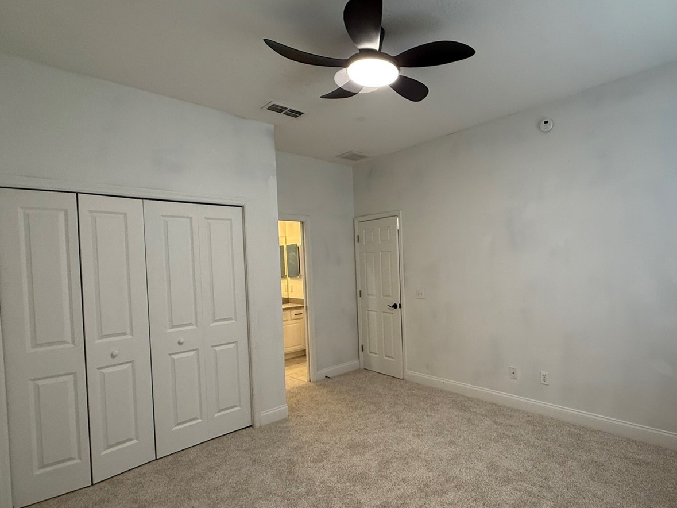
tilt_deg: -0.4
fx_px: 372
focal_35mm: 19
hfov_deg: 83.3
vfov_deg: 68.6
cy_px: 268
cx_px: 417
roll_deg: +2.0
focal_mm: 2.22
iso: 250
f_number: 2.2
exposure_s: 1/120
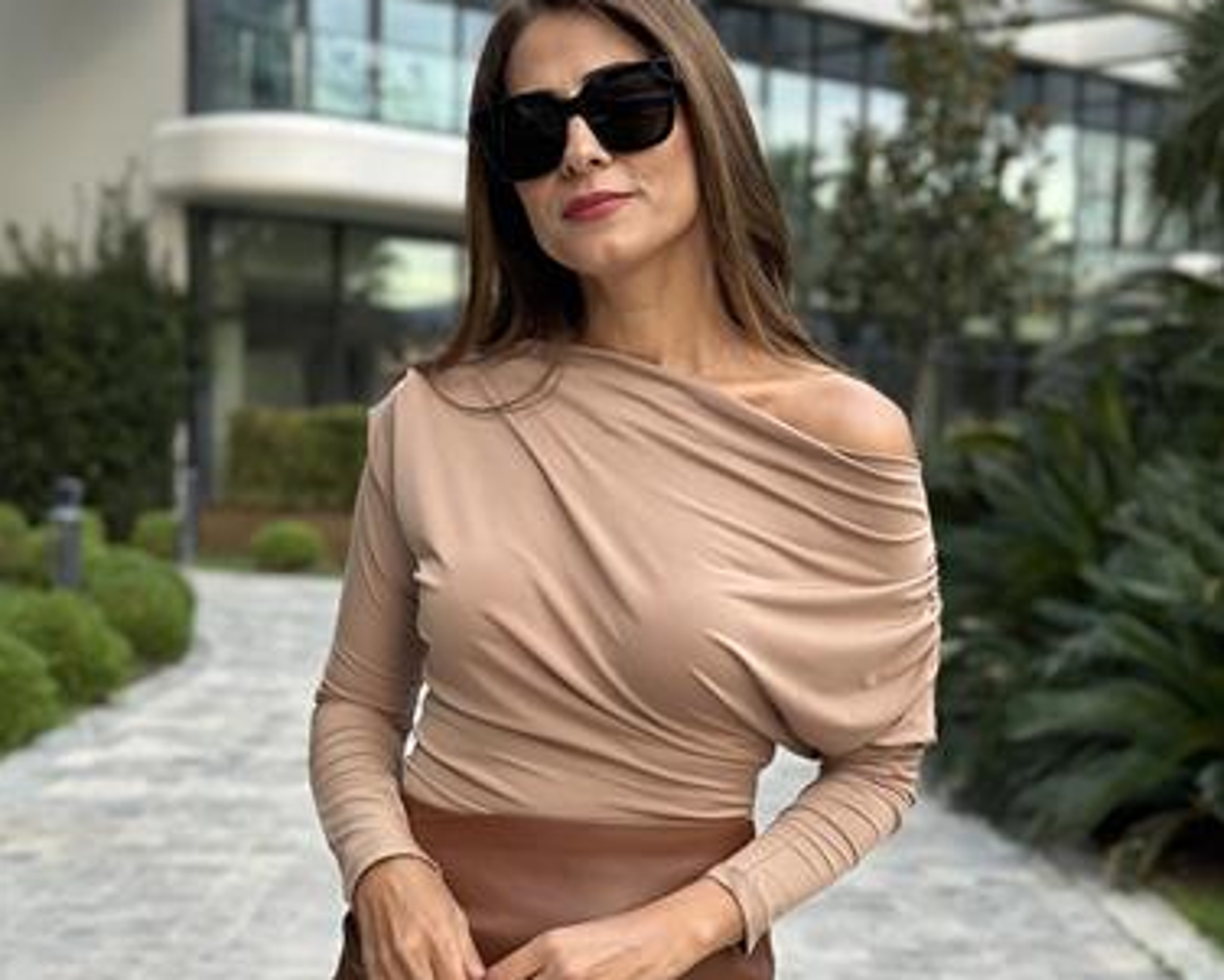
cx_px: 609
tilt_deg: -4.7
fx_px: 2283
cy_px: 615
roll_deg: -2.0
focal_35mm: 63
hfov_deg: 30.0
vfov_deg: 24.2
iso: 160
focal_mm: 6.86
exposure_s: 1/60
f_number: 1.78
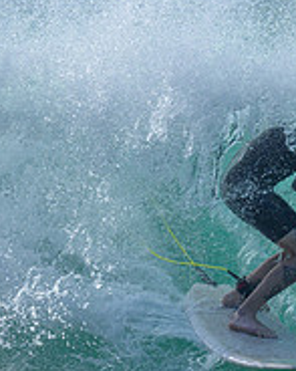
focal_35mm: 2848
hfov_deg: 0.5
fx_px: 31213
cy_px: 213
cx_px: 486
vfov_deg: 0.7
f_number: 6.3
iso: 280
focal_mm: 800
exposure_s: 1/2000
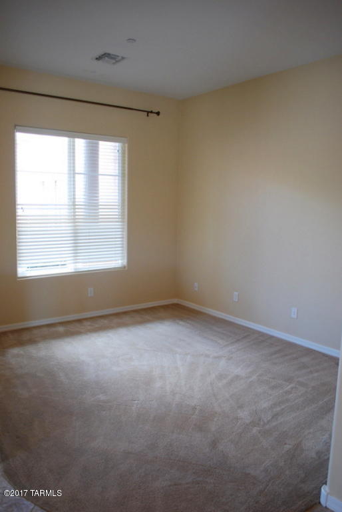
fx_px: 384
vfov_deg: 67.3
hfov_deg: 48.0
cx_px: 171
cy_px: 256
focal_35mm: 27
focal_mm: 18
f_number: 3.5
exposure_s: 1/30
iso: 400
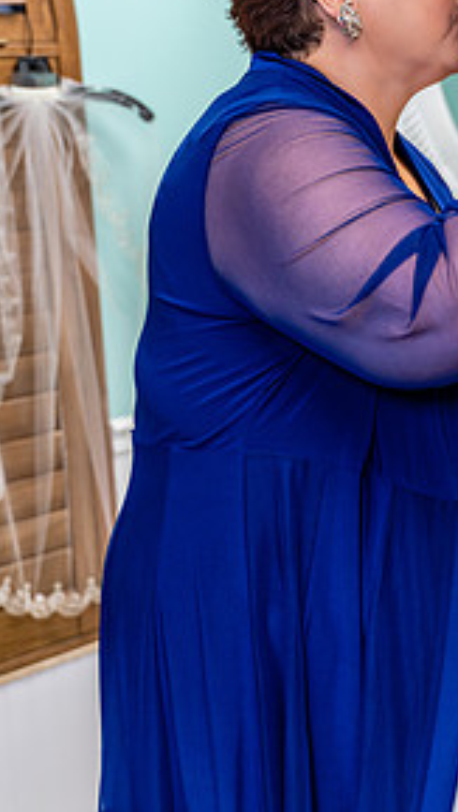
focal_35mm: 57
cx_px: 399
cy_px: 256
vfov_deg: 36.1
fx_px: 1228
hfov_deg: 20.7
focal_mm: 35
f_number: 2.8
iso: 500
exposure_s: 1/125
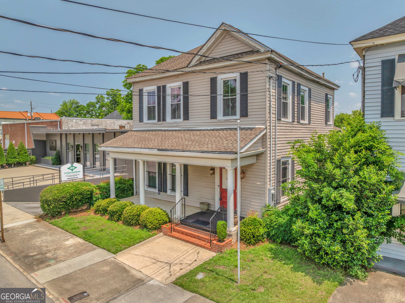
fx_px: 281
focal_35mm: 24
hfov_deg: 71.6
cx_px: 202
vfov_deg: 56.8
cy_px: 152
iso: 100
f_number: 4.5
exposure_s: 1/400
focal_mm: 12.29
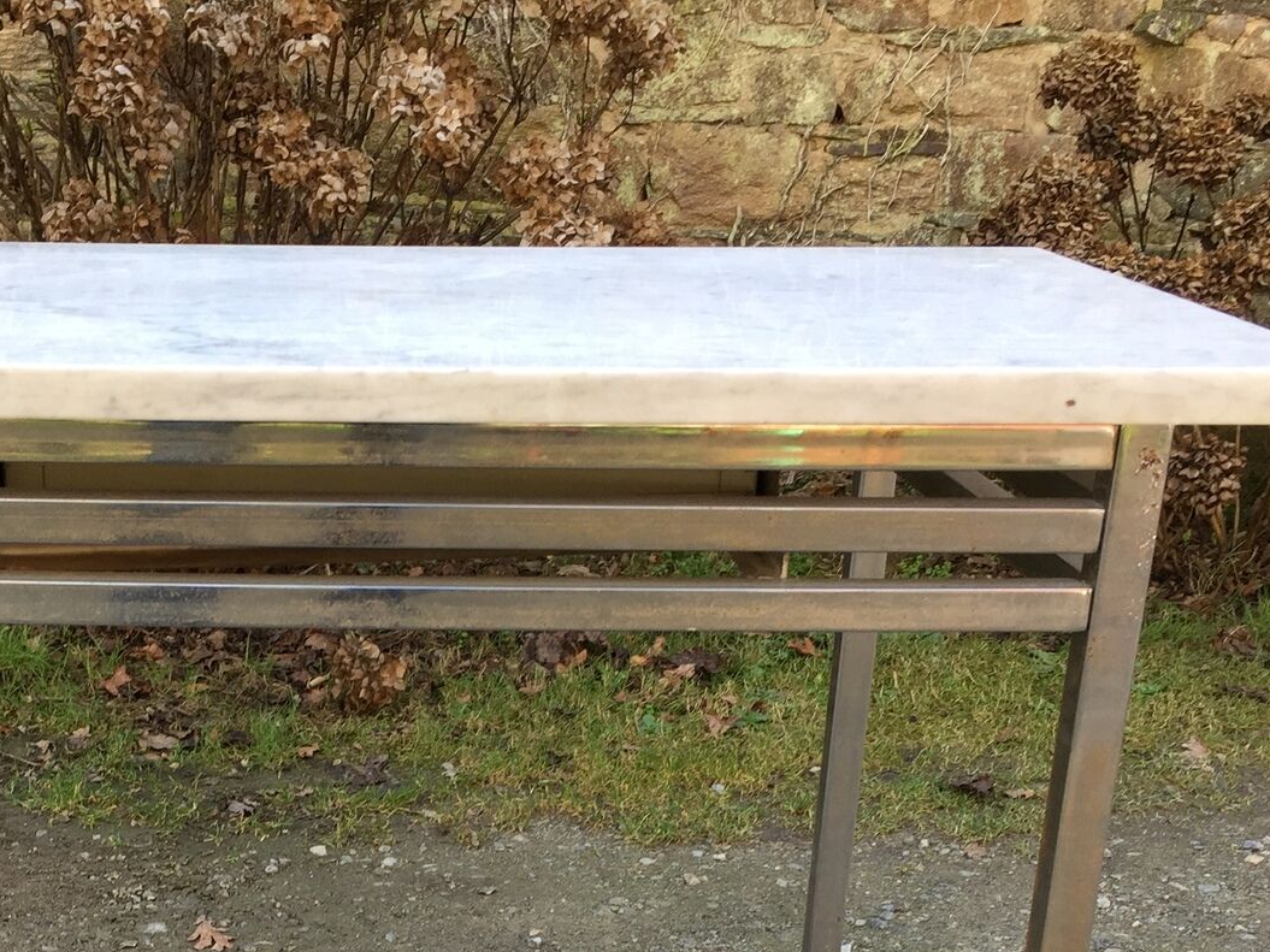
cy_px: 901
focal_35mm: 55
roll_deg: -1.6
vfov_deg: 25.5
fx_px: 2018
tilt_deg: -24.1
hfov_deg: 34.3
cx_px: 332
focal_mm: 4.15
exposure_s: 1/121
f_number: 2.2
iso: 32
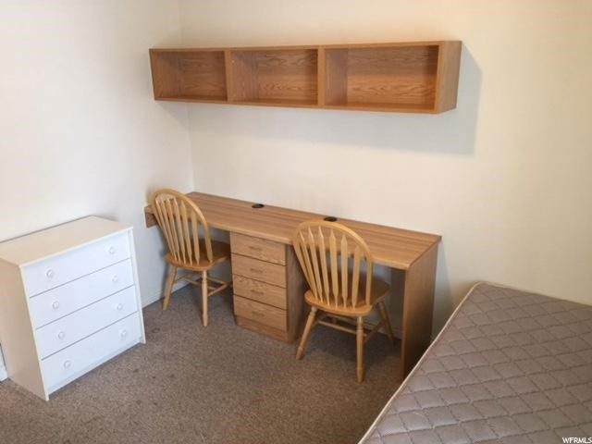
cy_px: 222
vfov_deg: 48.2
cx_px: 296
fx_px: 496
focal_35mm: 29
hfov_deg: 61.7
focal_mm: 4.15
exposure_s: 1/15
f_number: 2.2
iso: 50
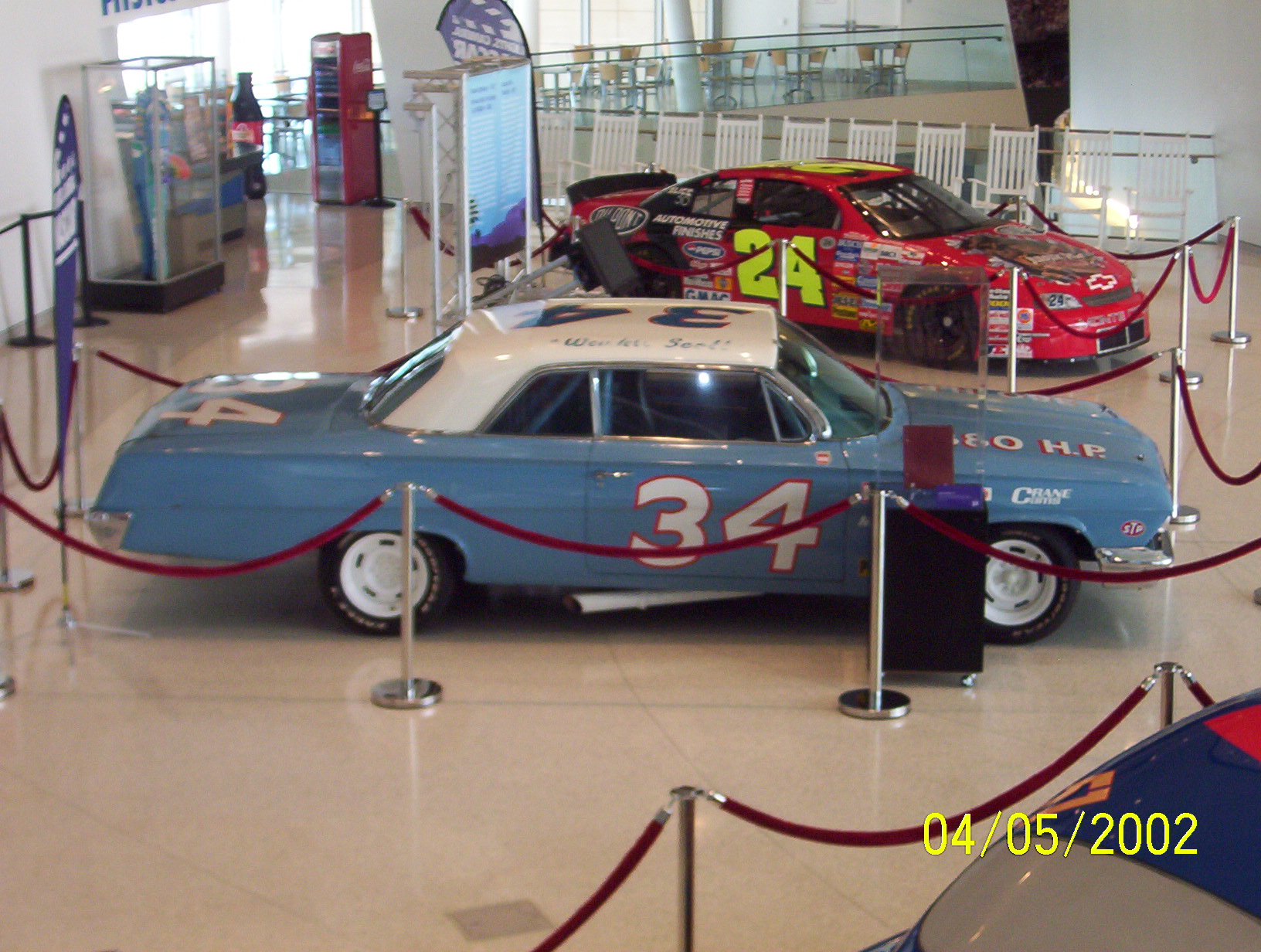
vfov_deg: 23.0
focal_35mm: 64
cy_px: 476
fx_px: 2337
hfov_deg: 30.2
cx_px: 630
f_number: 3.54
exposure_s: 1/46.6
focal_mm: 9.98
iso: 140
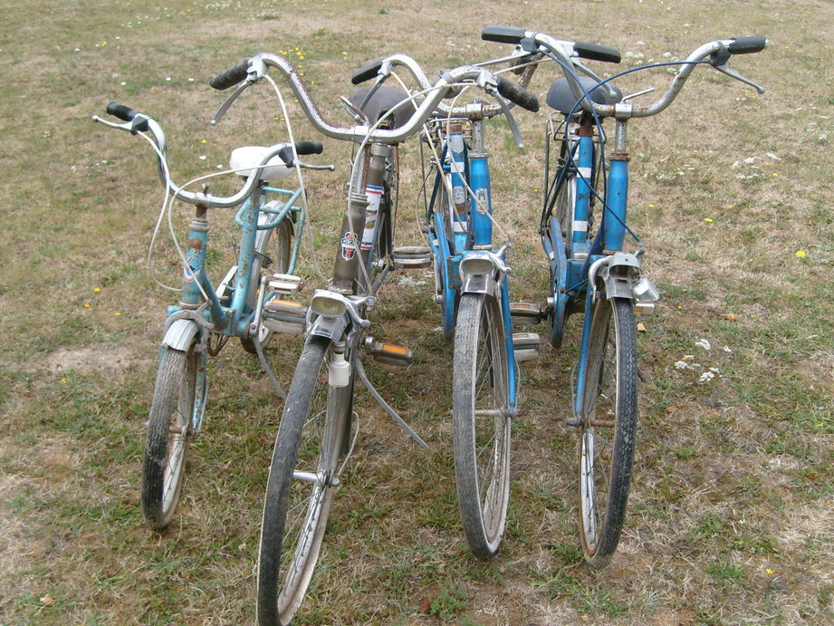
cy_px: 321
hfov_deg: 49.0
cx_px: 421
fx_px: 916
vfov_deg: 37.7
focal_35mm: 38
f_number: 7.1
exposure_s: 1/125
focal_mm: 5.8
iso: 80
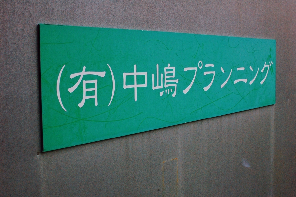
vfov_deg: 25.7
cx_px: 148
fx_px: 431
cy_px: 98
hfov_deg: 37.9
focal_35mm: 52
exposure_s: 1/800
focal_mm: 35
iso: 800
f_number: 14
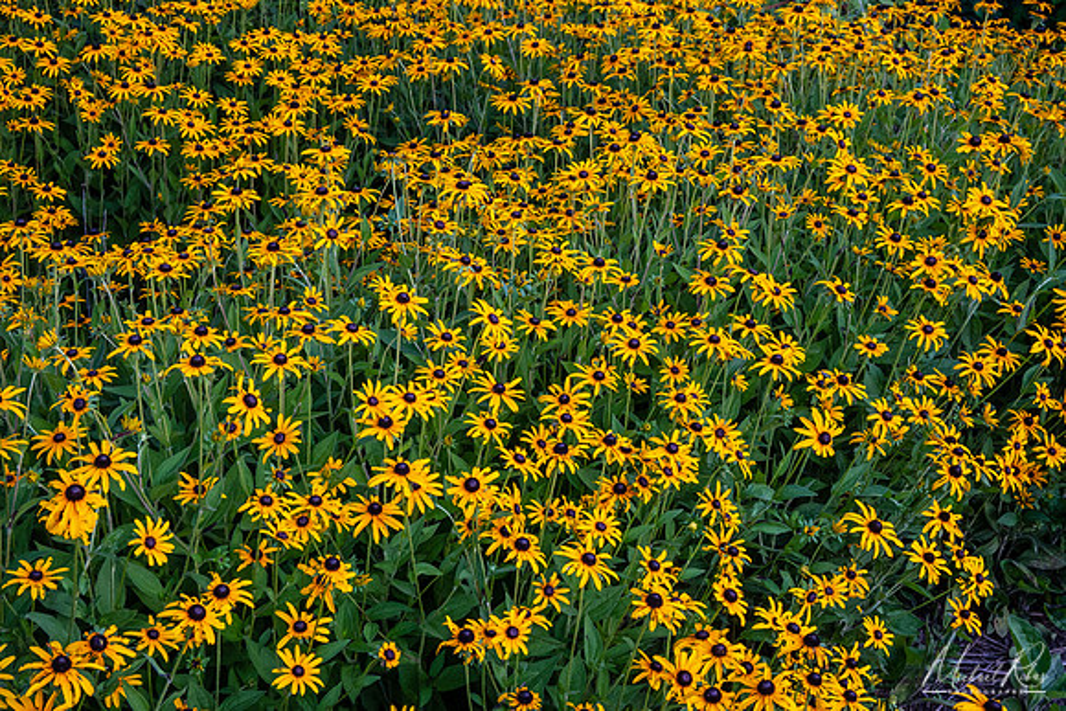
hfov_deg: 42.9
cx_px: 533
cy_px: 356
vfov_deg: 29.4
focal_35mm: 46
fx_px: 1355
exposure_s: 1/50
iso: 400
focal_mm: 30.5
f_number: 8
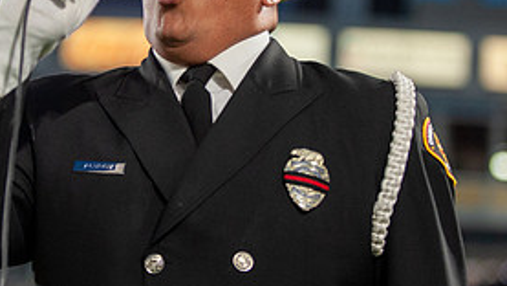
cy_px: 125
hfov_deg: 10.3
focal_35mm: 208
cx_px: 159
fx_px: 2797
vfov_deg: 5.8
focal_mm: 95
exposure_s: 1/640
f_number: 2.8
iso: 1600
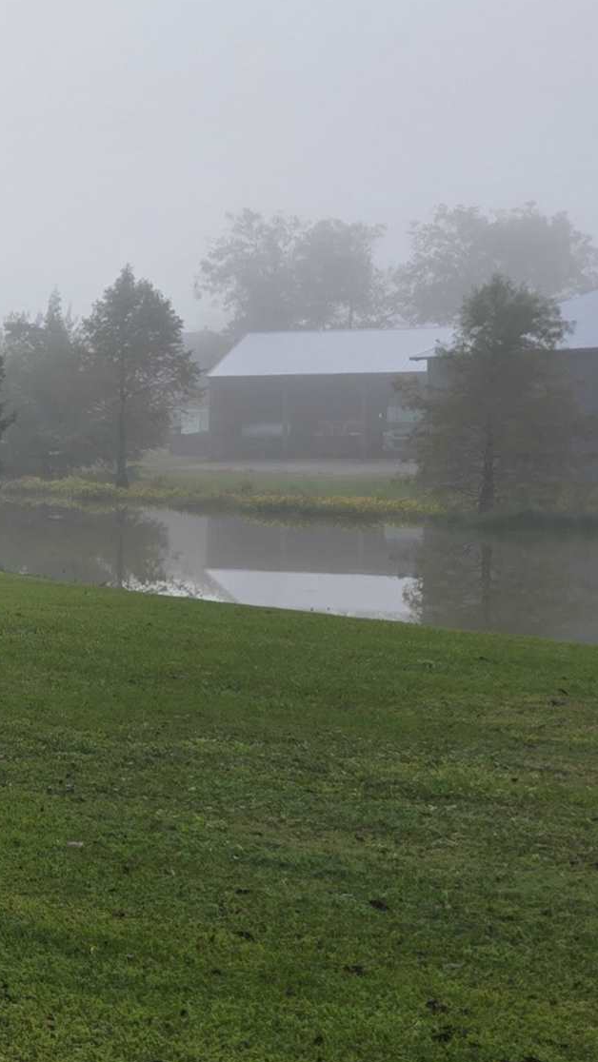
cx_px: -771
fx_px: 1944
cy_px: 497
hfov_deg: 13.5
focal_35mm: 69
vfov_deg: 30.6
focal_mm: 6.3
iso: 12
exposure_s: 1/180
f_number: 1.7
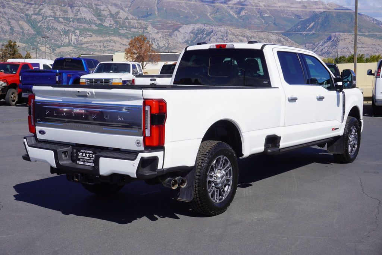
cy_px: 128
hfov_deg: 39.9
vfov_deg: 27.3
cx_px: 191
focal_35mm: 50
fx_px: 526
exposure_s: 1/200
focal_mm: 33
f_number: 11
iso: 100
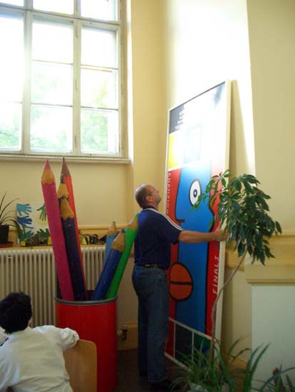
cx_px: 148
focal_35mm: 35
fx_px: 397
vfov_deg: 52.6
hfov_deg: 40.7
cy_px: 196
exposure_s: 1/80
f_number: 2.6
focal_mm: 5.8
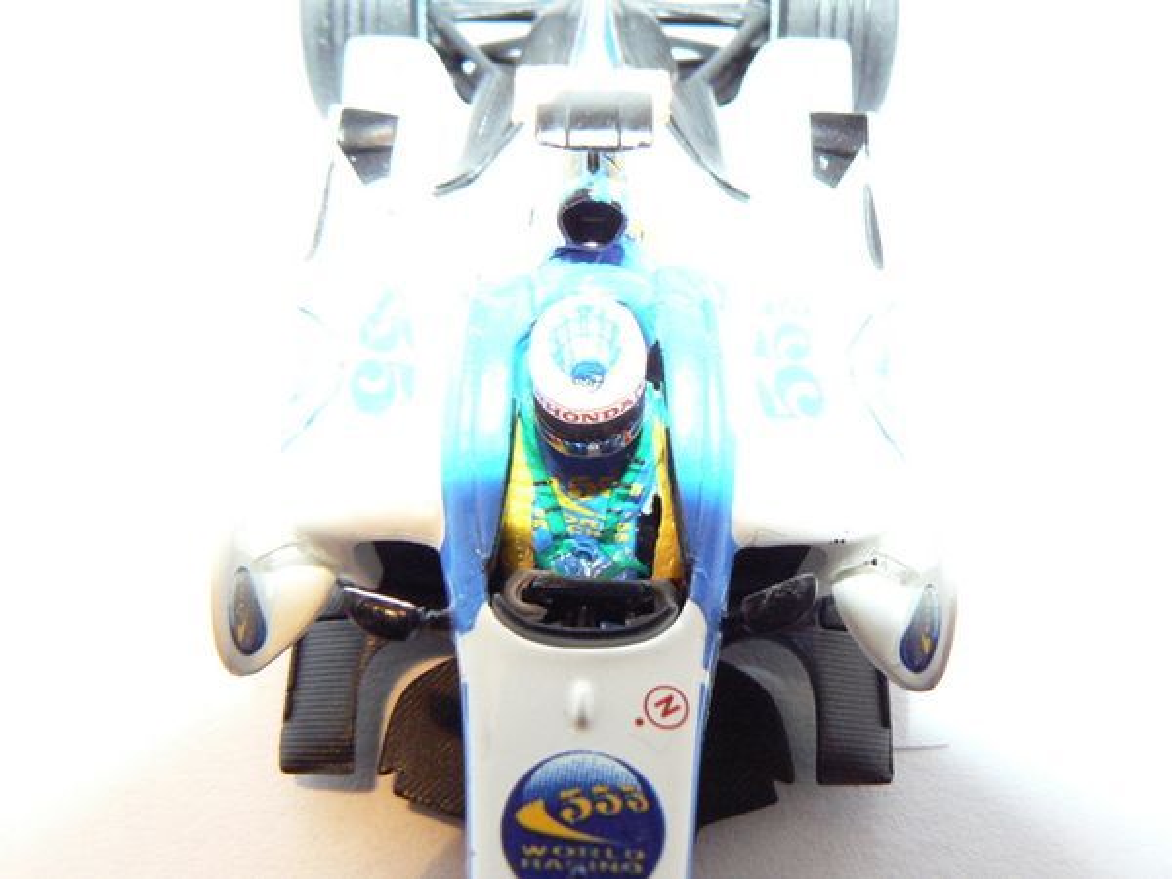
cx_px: 586
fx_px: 1219
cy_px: 440
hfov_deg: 51.4
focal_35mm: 36
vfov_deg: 39.7
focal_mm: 6
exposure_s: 1/250
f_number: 5.6
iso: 400
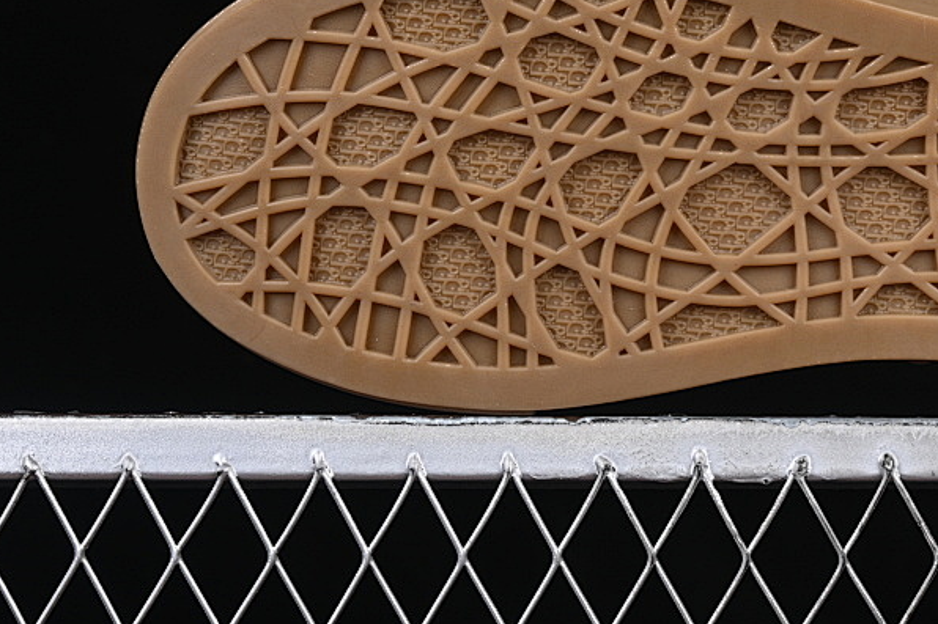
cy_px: 66
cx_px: 814
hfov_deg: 14.9
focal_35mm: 136
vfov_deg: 10.0
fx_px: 3542
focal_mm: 50
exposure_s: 1/80
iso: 160
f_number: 7.1
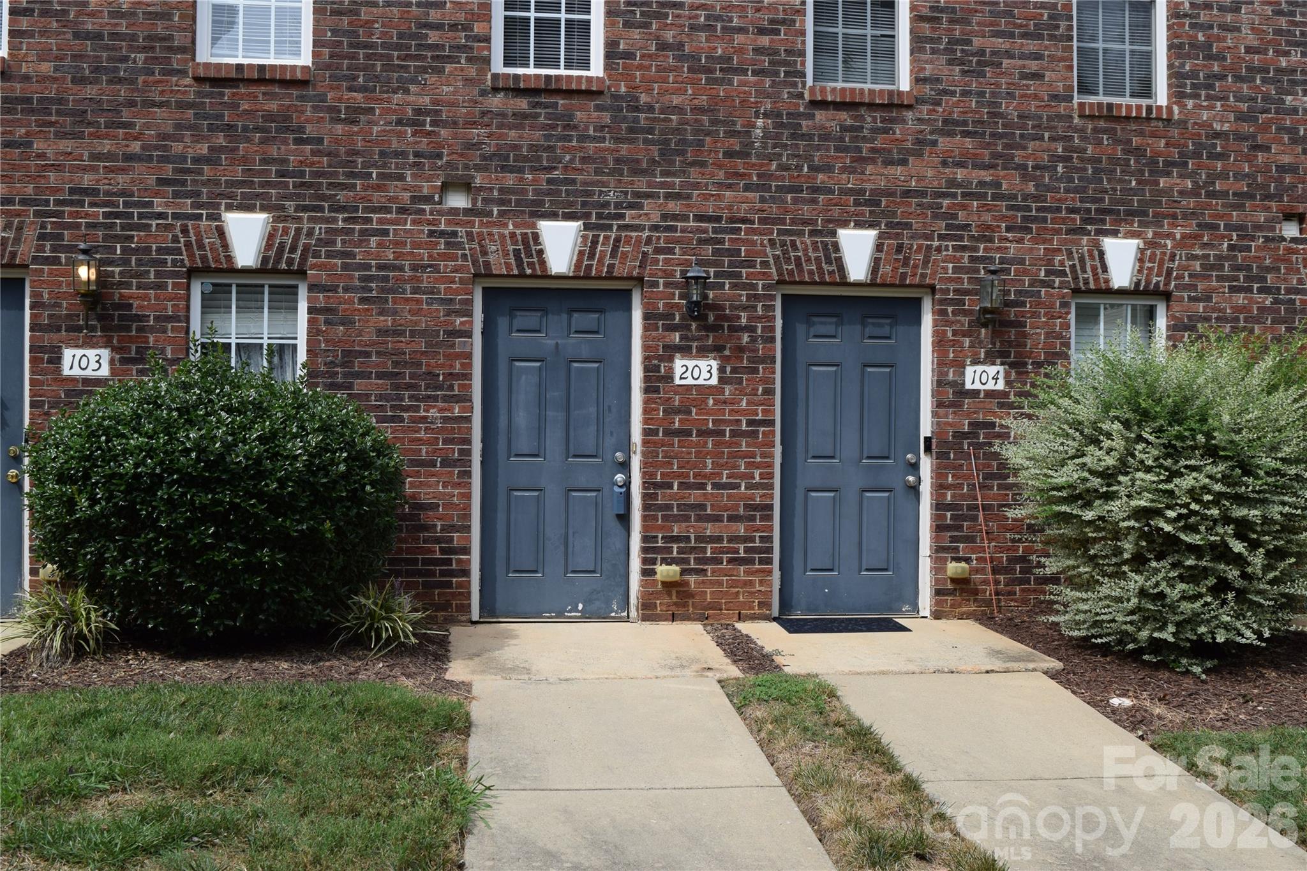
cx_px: 654
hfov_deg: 53.1
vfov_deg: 36.9
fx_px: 1307
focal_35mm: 36
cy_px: 436
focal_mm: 24
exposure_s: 1/320
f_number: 9
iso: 200
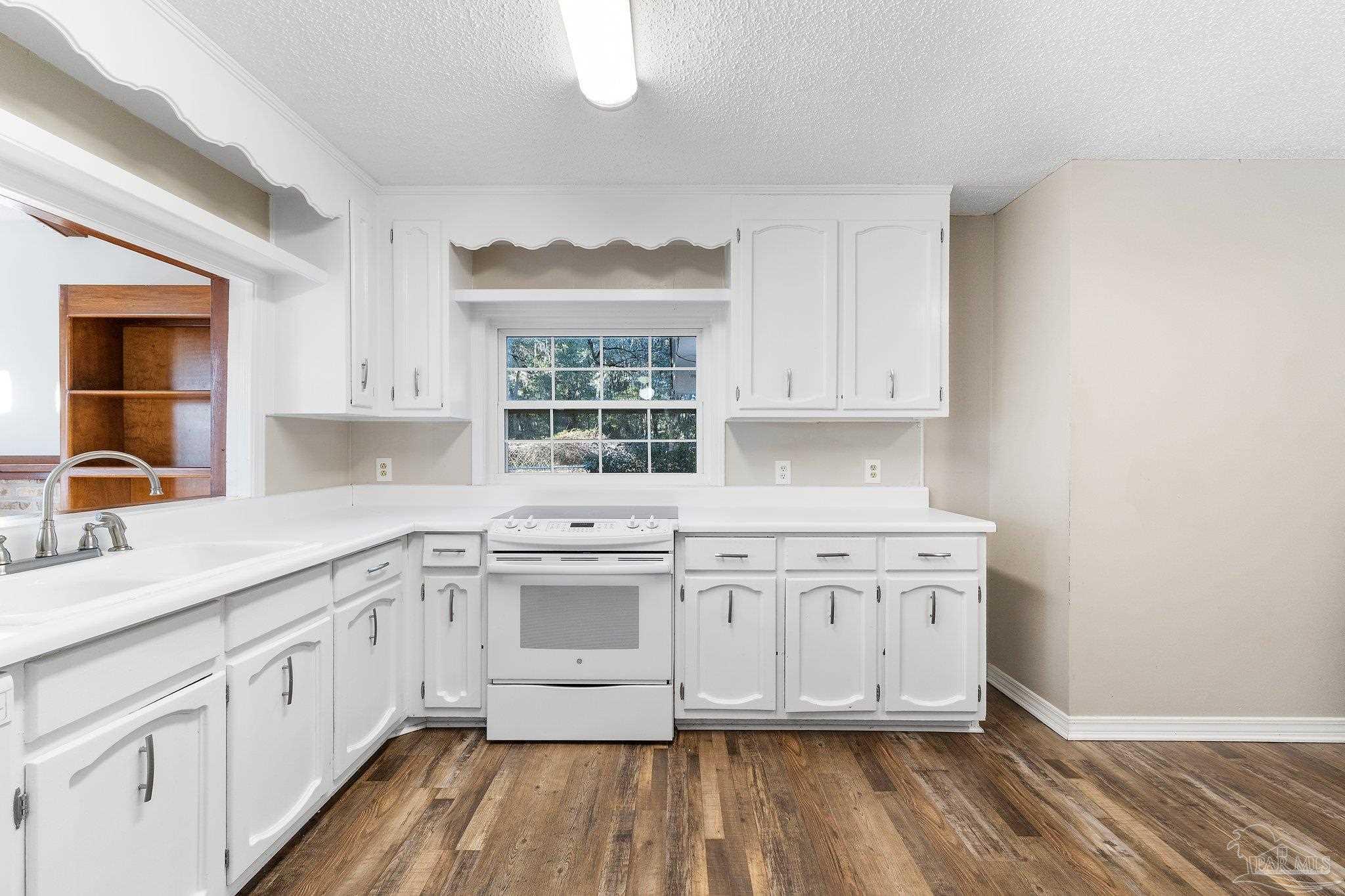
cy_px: 448
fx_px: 560
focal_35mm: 15
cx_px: 672
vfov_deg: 77.3
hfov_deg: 100.4
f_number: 8
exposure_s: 1/6
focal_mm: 10
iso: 400
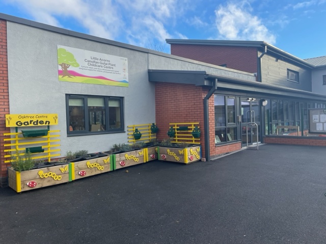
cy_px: 122
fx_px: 245
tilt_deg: -0.2
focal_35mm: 26
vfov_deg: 53.1
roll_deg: +1.3
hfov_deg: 67.3
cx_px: 163
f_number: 1.6
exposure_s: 1/1072
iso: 32
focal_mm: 4.2
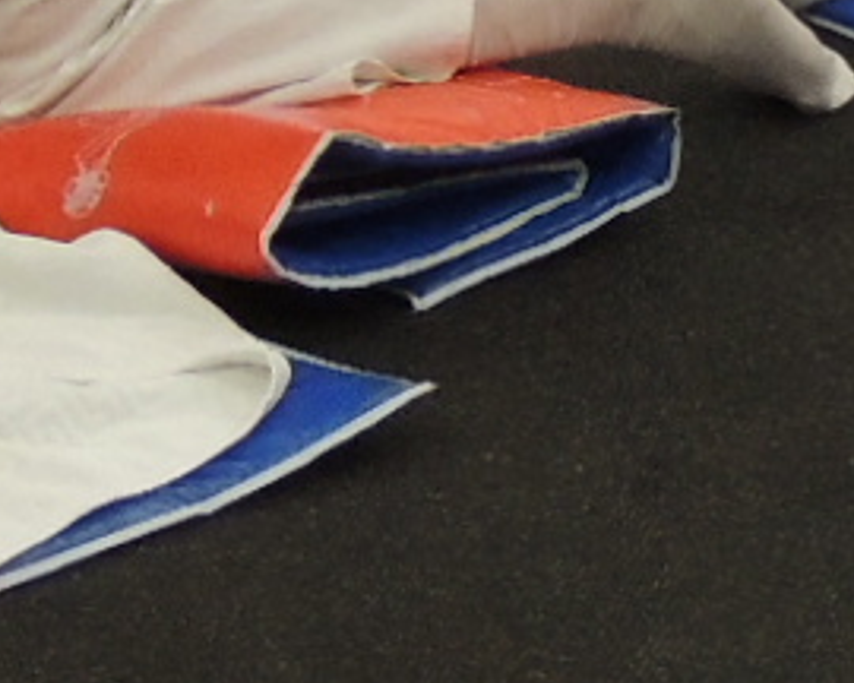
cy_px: -1296
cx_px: 658
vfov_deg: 5.1
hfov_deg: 6.7
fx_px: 7279
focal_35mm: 288
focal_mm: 6.2
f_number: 3.3
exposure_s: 1/25
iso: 400
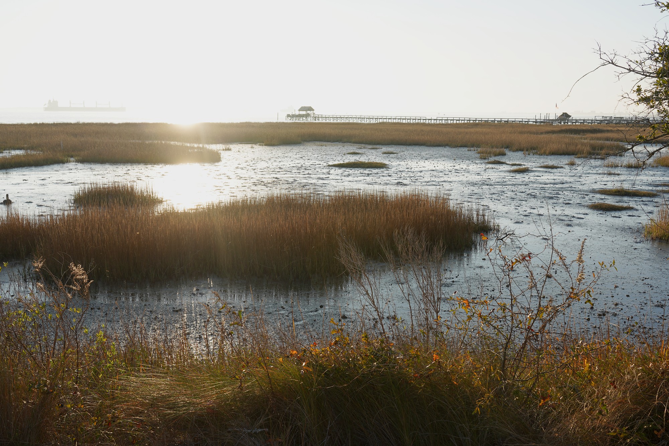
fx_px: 632
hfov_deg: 55.8
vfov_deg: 38.9
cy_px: 223
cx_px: 334
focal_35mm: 34
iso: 100
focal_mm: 34
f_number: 10
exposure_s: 1/100
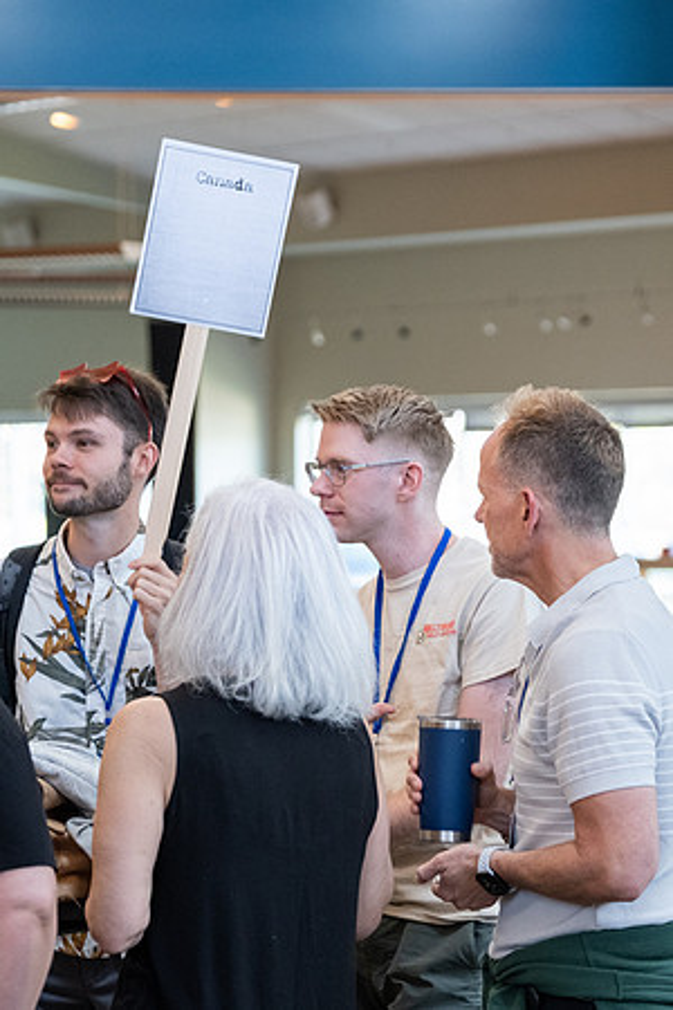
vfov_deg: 13.8
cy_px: 505
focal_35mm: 149
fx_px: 4164
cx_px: 415
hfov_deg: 9.2
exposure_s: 1/100
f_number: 2.8
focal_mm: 66
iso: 1600
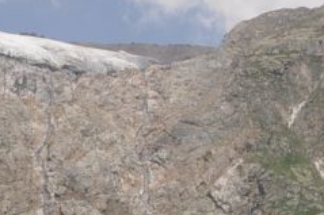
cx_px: 148
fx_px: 2051
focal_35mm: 228
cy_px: 254
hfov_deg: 9.0
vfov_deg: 6.0
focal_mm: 28
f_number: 8
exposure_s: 1/500
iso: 200
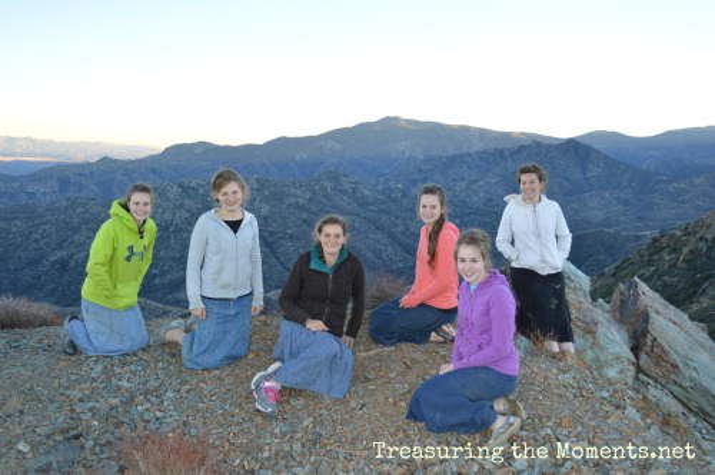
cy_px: 238
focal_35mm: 33
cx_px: 358
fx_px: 655
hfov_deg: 57.3
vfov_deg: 39.9
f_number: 4
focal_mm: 22
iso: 180
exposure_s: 1/125
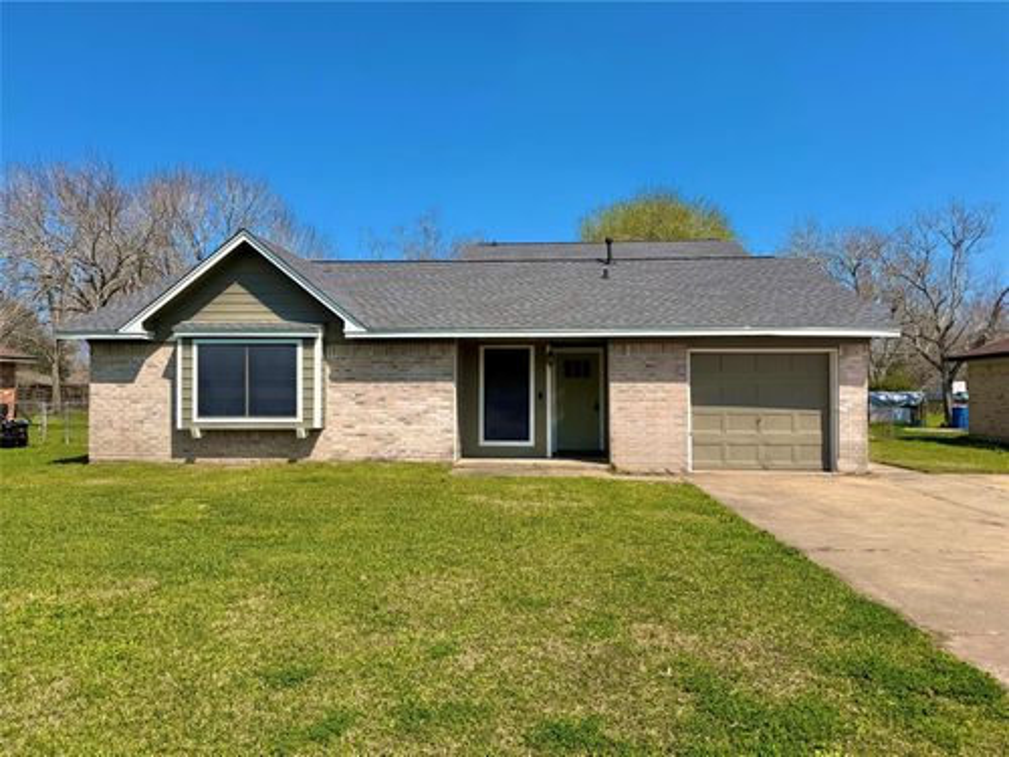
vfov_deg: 56.8
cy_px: 378
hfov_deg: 71.6
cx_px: 504
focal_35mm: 24
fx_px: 700
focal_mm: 6.76
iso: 80
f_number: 1.78
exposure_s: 1/6173
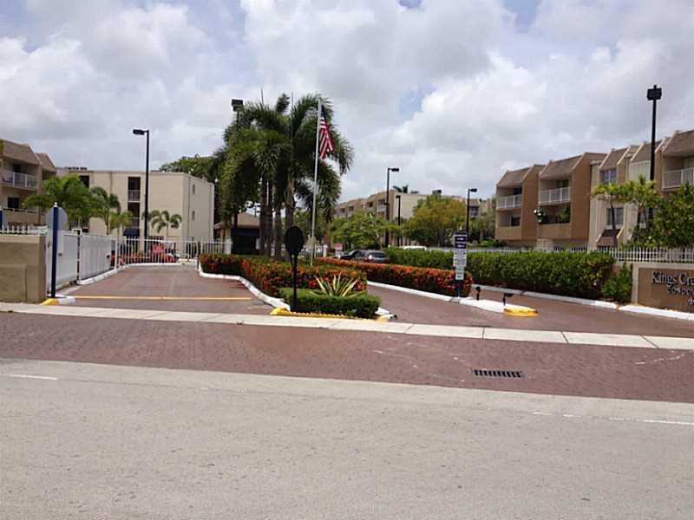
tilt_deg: -3.9
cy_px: 260
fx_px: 702
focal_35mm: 35
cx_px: 347
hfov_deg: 52.6
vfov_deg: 40.7
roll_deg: -2.2
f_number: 2.4
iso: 50
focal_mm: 4.28
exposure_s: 1/2762
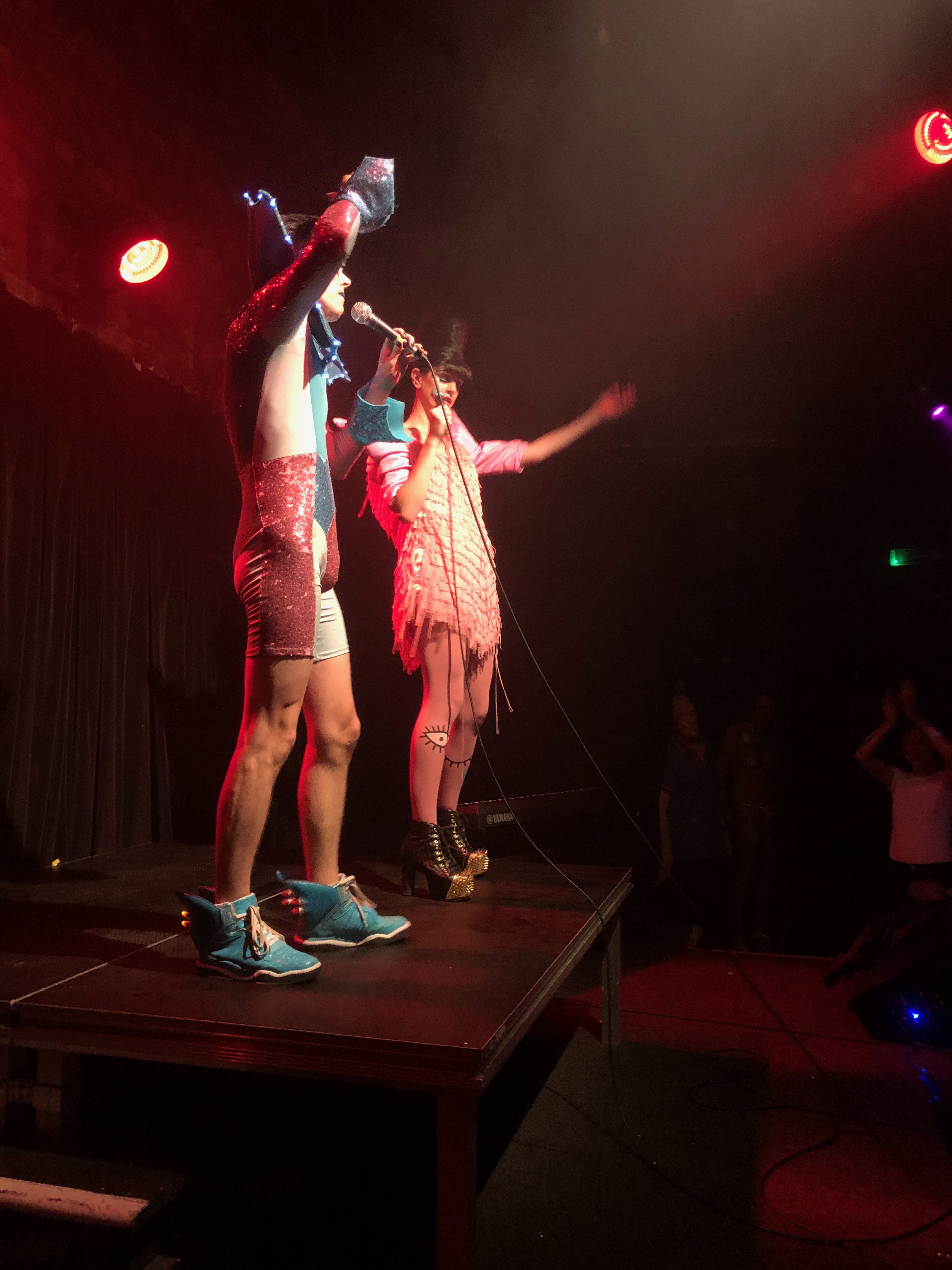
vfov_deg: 63.4
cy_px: 635
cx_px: 476
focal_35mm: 28
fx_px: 1027
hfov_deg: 49.7
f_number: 1.8
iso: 100
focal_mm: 4
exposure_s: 1/14
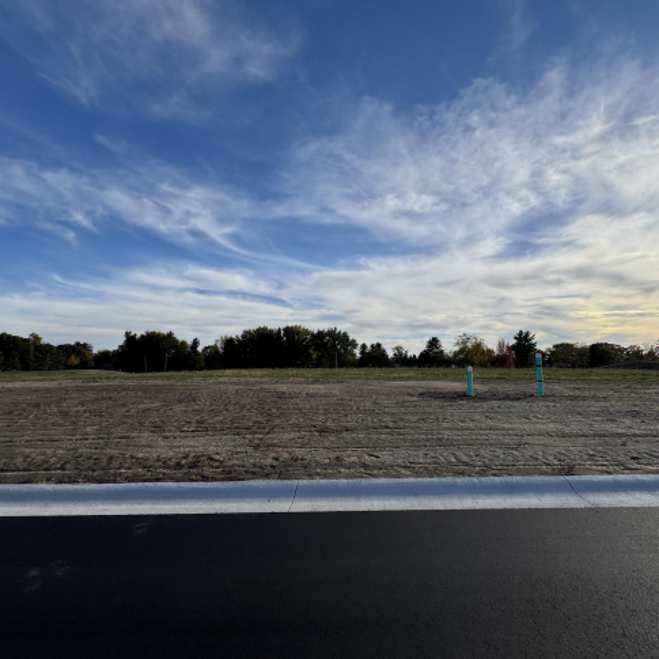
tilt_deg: +7.4
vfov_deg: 84.0
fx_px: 366
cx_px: 357
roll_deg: +1.6
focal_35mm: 17
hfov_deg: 83.8
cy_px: 327
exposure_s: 1/2985
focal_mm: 2.22
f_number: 2.2
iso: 50
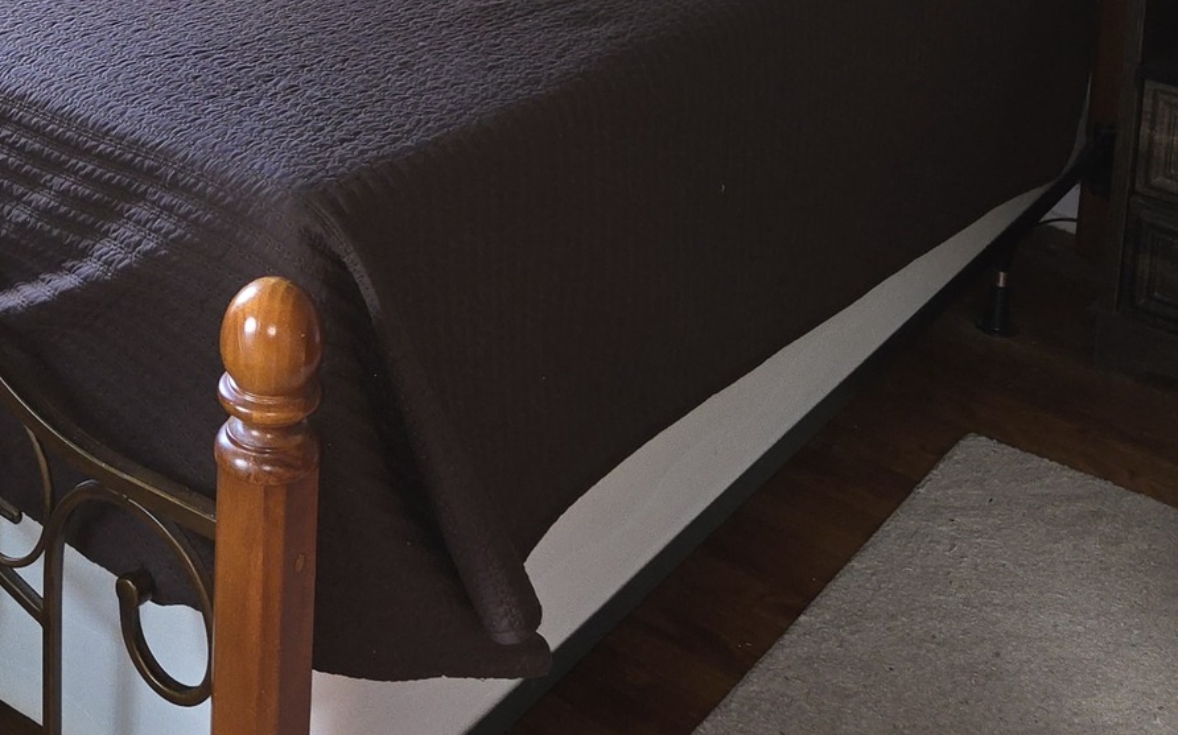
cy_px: -321
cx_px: 345
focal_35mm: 63
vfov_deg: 18.6
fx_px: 2022
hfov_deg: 32.1
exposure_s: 1/24
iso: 100
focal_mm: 5.4
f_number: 1.8
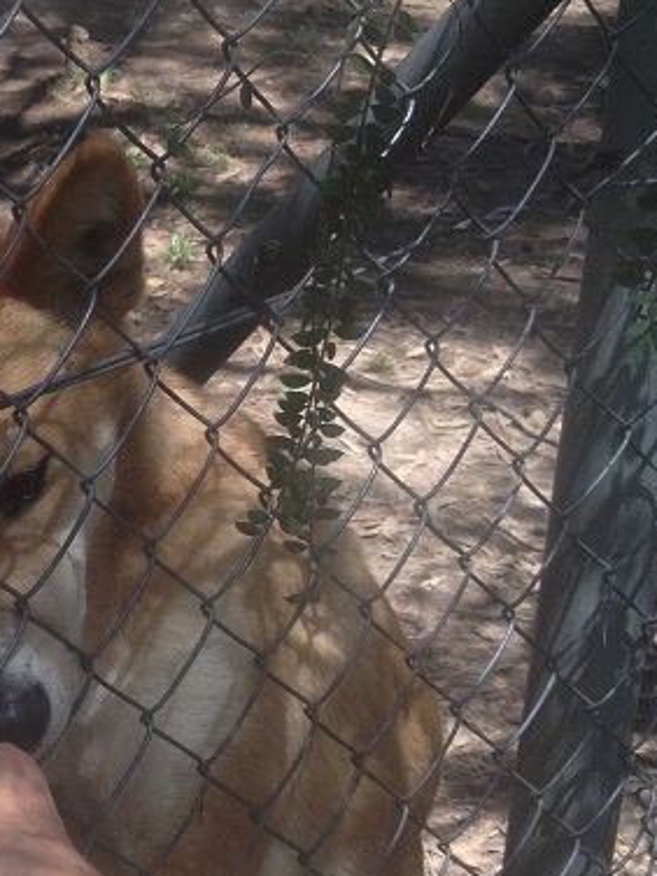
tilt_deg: -23.3
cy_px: 564
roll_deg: +2.4
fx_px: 2353
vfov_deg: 21.0
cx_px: -186
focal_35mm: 93
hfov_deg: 15.2
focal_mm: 4.28
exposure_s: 1/227
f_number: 2.4
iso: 50
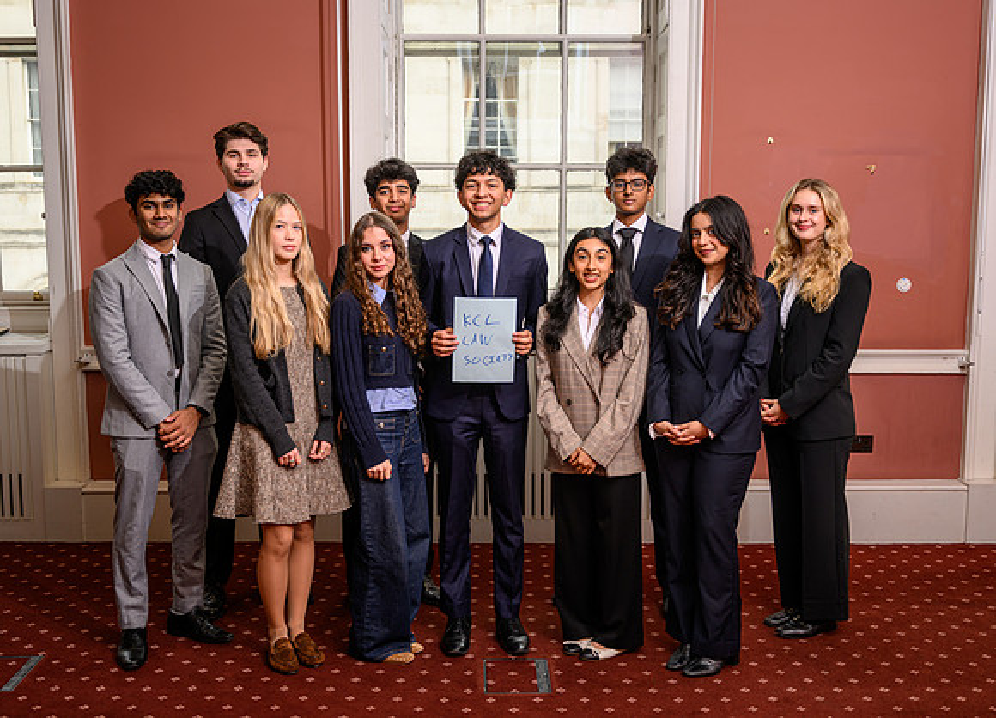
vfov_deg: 33.4
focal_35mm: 42
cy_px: 359
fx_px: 1197
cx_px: 498
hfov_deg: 45.2
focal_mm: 40
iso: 80
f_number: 4
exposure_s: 1/200
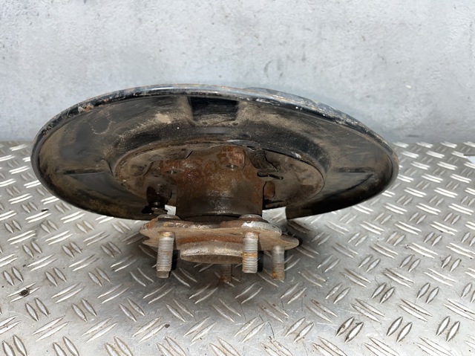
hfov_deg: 67.3
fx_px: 357
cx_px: 238
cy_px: 178
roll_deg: +0.9
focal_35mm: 26
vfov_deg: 53.0
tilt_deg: -30.5
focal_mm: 5.1
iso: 32
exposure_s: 1/52
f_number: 1.6
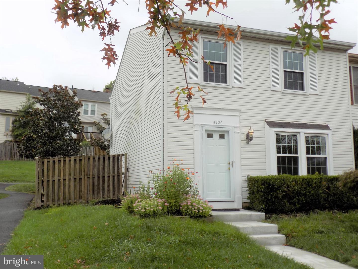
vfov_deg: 41.8
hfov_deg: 53.9
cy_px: 134
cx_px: 179
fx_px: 352
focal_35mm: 34
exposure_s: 1/500
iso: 80
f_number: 3.4
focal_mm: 6.1
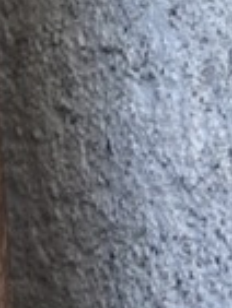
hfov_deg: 7.1
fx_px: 1686
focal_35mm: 189
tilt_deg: +29.5
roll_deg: -2.5
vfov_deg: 8.6
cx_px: -429
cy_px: -642
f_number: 1.8
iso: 32
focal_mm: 4.25
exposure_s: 1/343
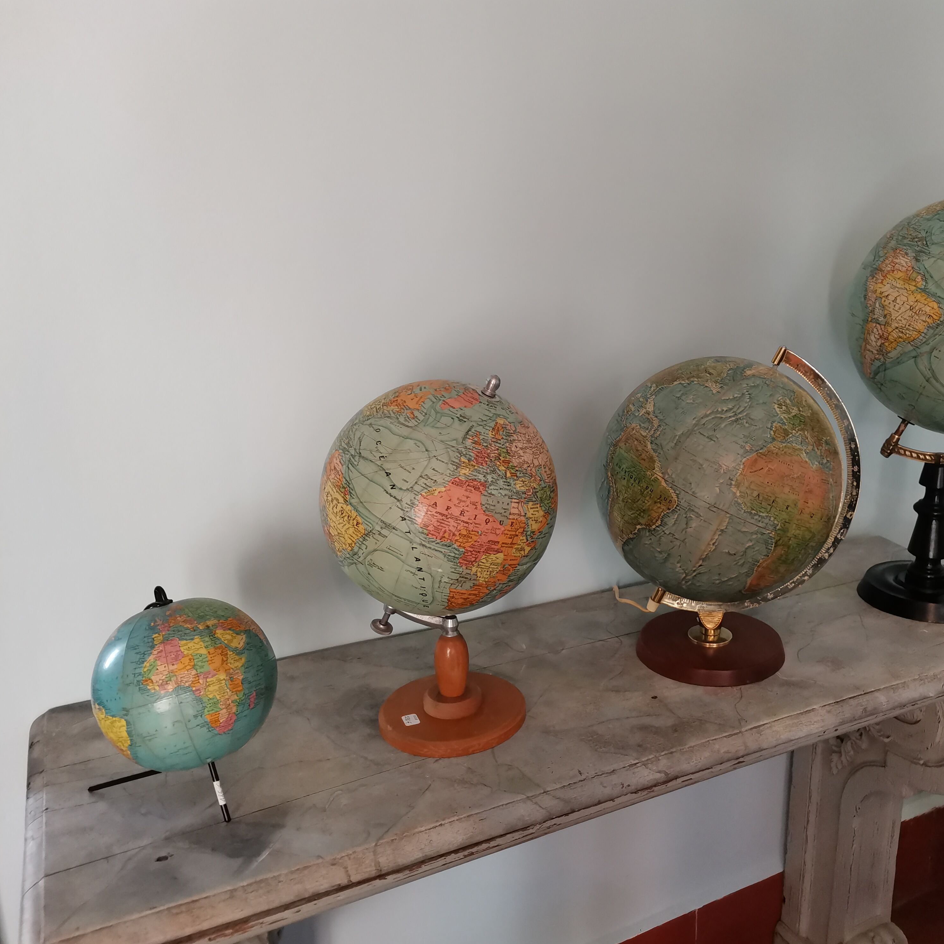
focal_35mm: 31
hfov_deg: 51.9
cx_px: 599
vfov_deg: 52.5
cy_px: 476
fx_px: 956
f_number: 1.8
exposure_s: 1/100
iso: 250
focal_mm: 4.75
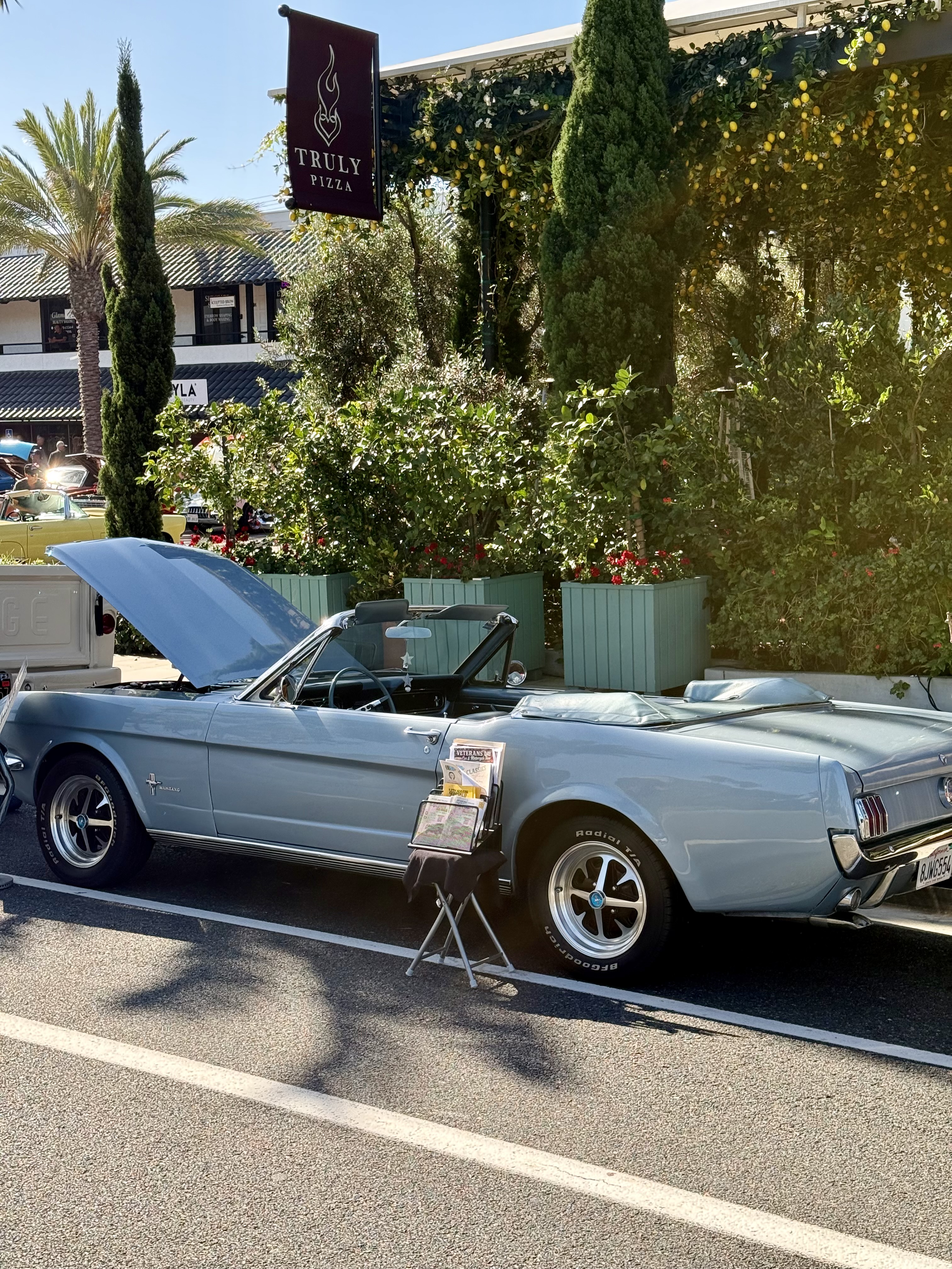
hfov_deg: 30.3
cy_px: 634
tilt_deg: -6.1
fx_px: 1760
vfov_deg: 39.7
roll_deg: +0.1
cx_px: 476
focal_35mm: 48
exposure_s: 1/828
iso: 100
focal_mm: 6.76
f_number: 1.78
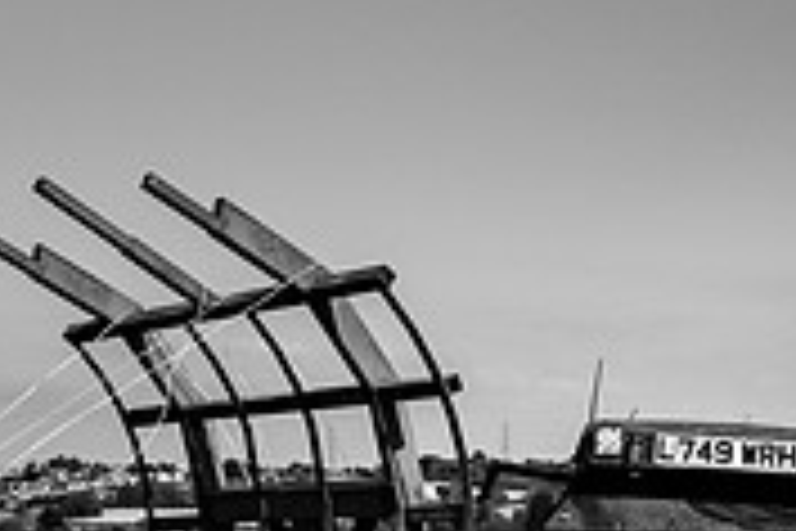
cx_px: 378
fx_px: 2543
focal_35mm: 115
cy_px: 700
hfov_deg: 17.8
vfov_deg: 11.6
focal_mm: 35
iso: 64
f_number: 5.6
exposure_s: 1/1600
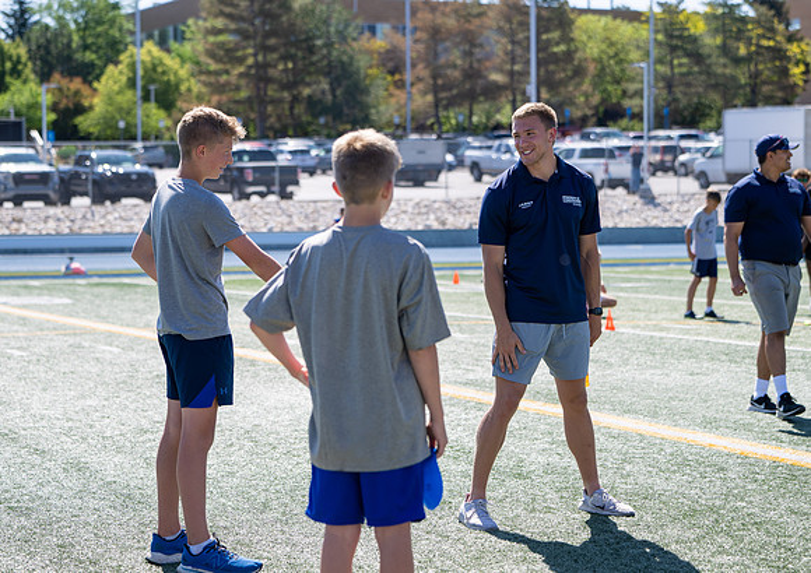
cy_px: 265
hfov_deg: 24.5
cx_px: 438
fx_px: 1868
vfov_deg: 17.4
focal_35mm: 81
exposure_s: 1/800
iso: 50
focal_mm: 70
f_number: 3.2
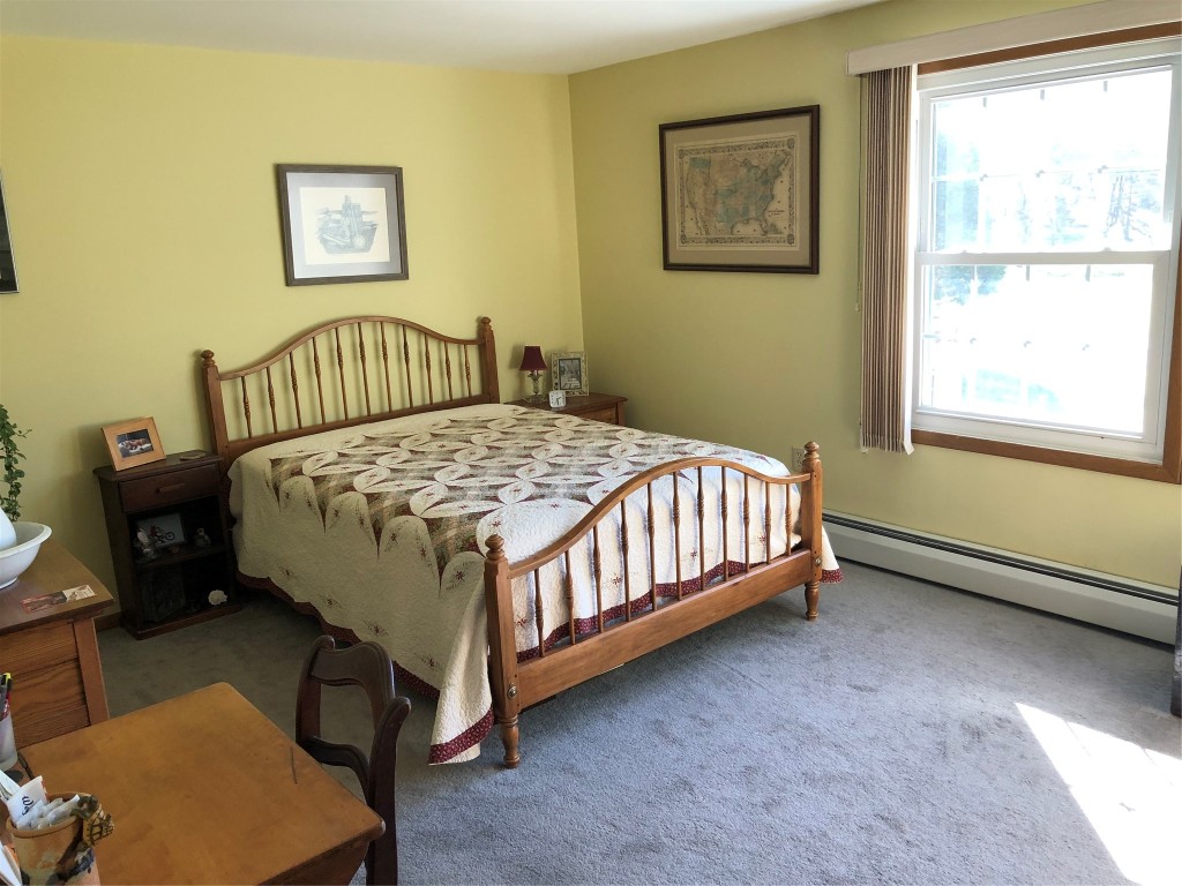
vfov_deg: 49.7
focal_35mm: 28
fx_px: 956
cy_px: 443
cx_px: 591
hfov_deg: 63.4
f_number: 1.8
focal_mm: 3.99
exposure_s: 1/30
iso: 25
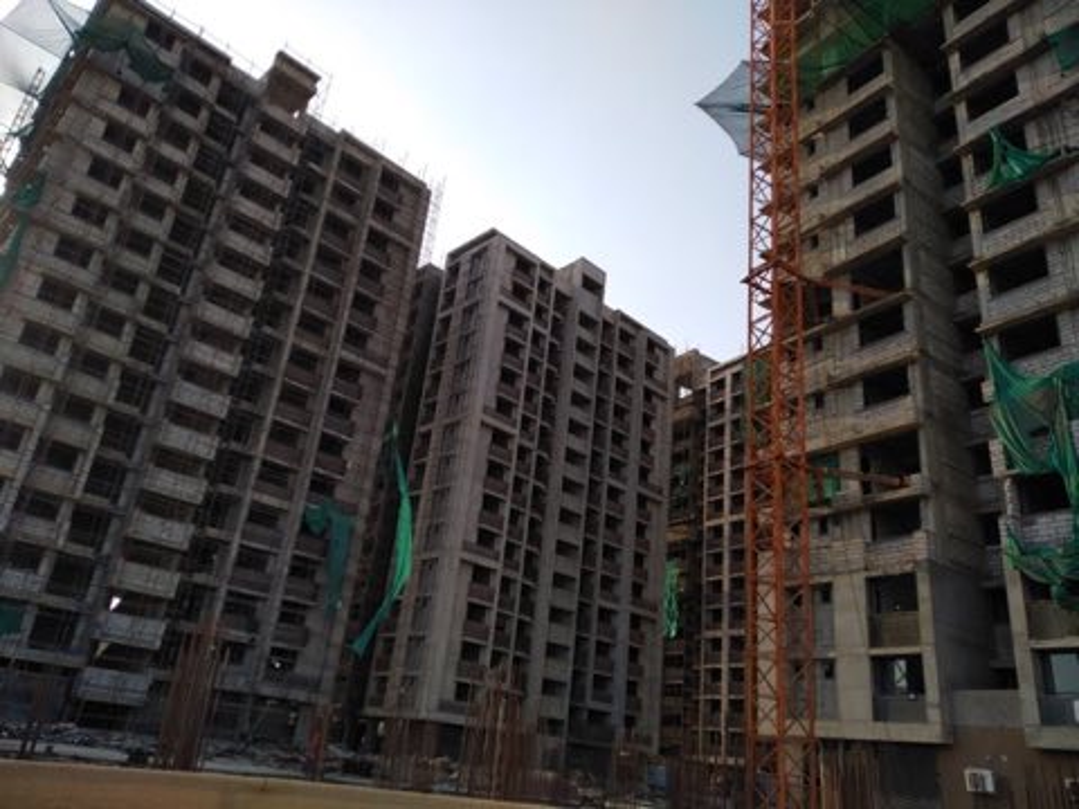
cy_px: 404
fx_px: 810
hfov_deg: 67.3
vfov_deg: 53.1
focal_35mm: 26
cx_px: 540
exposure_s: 1/920
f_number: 2.2
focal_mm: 3.82
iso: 125
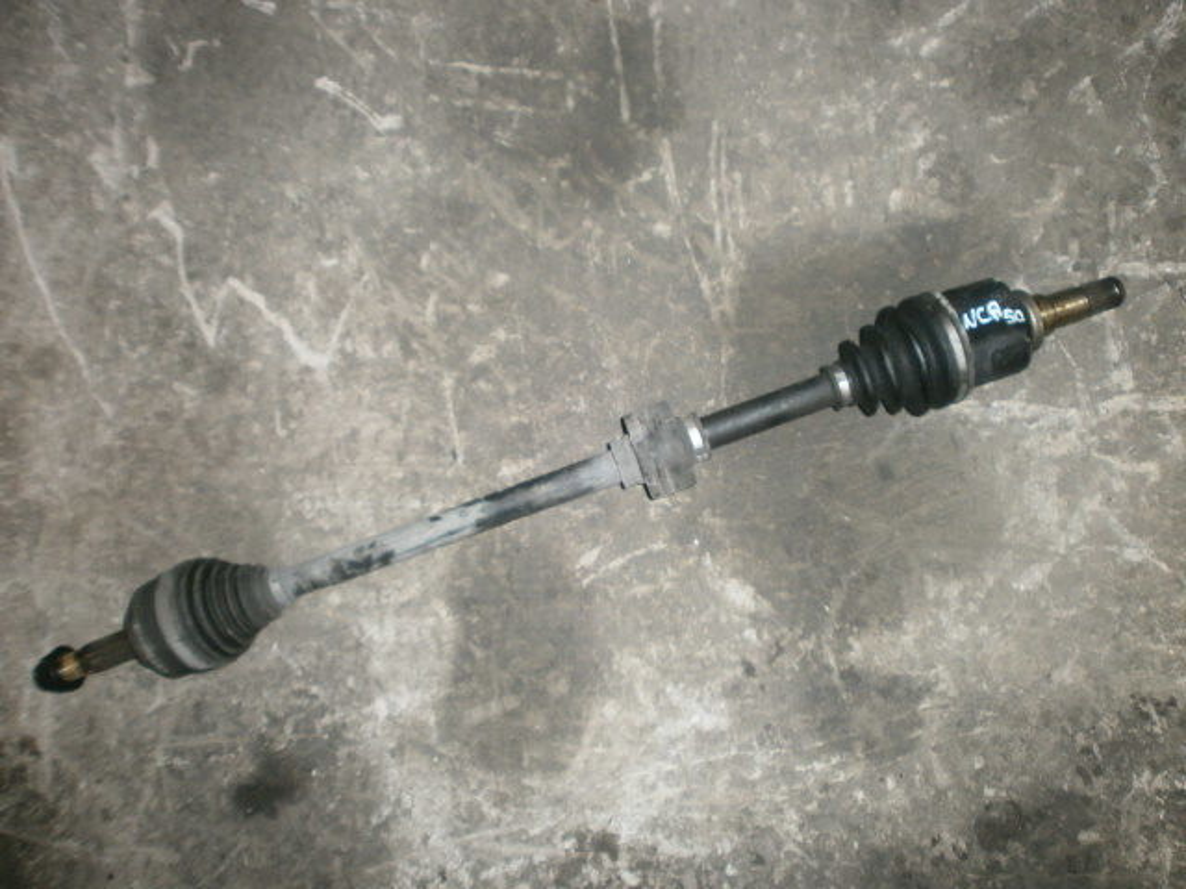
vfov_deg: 51.4
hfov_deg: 65.3
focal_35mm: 27
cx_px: 593
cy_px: 444
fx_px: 925
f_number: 2.9
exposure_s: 1/30
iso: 125
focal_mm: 4.8
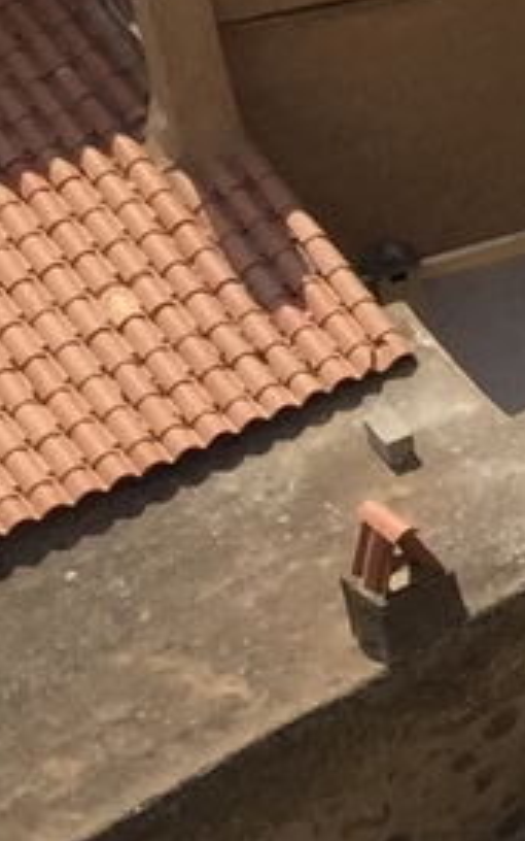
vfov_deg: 11.1
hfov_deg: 5.7
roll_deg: -1.6
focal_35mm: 181
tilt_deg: -24.0
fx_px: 4144
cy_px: -489
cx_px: 2418
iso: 32
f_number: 2.2
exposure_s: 1/2198
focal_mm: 4.15
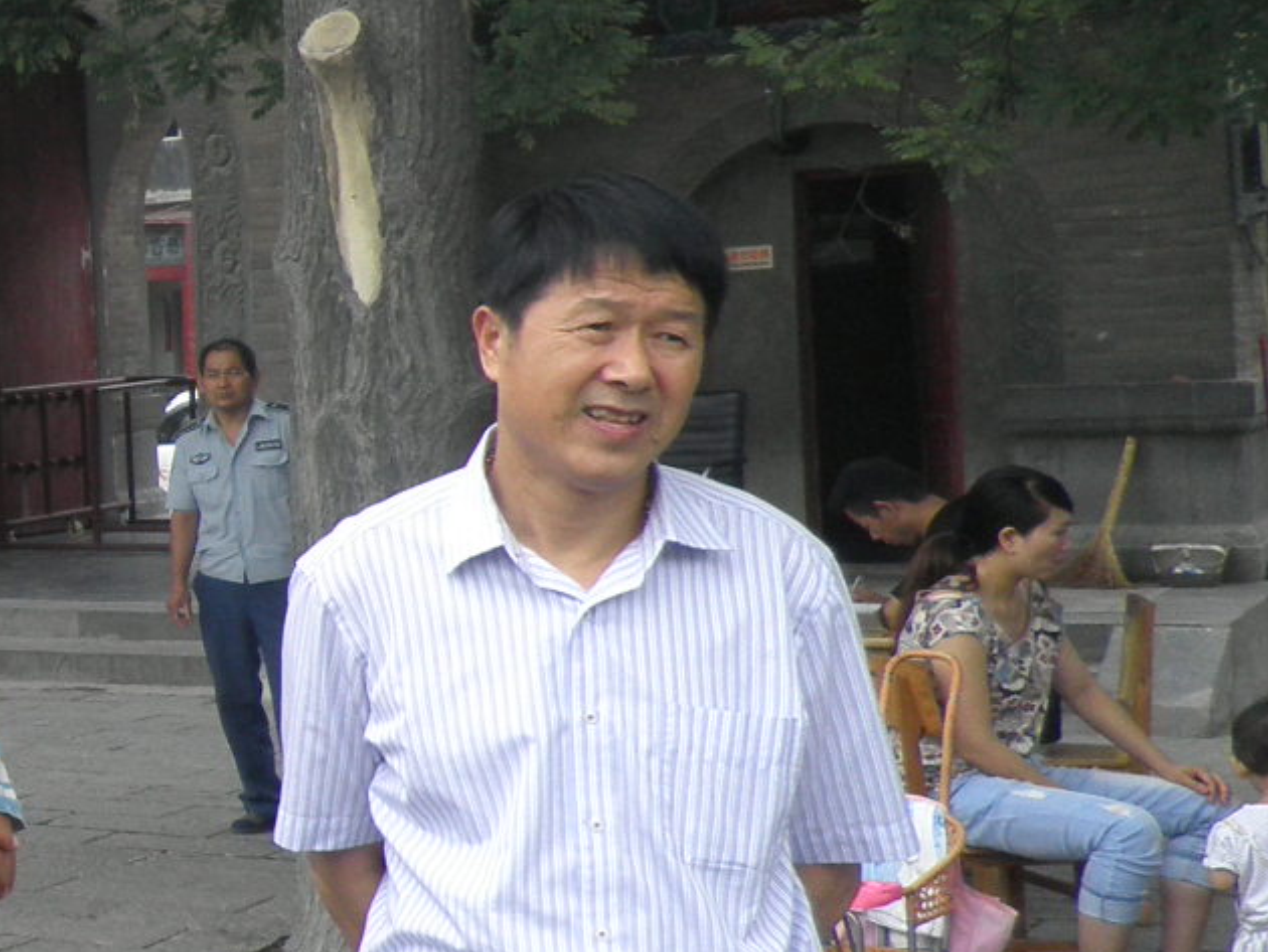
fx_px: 2858
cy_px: 431
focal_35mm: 78
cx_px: -789
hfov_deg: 20.3
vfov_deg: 18.9
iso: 64
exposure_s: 1/125
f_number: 3.3
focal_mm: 4.3
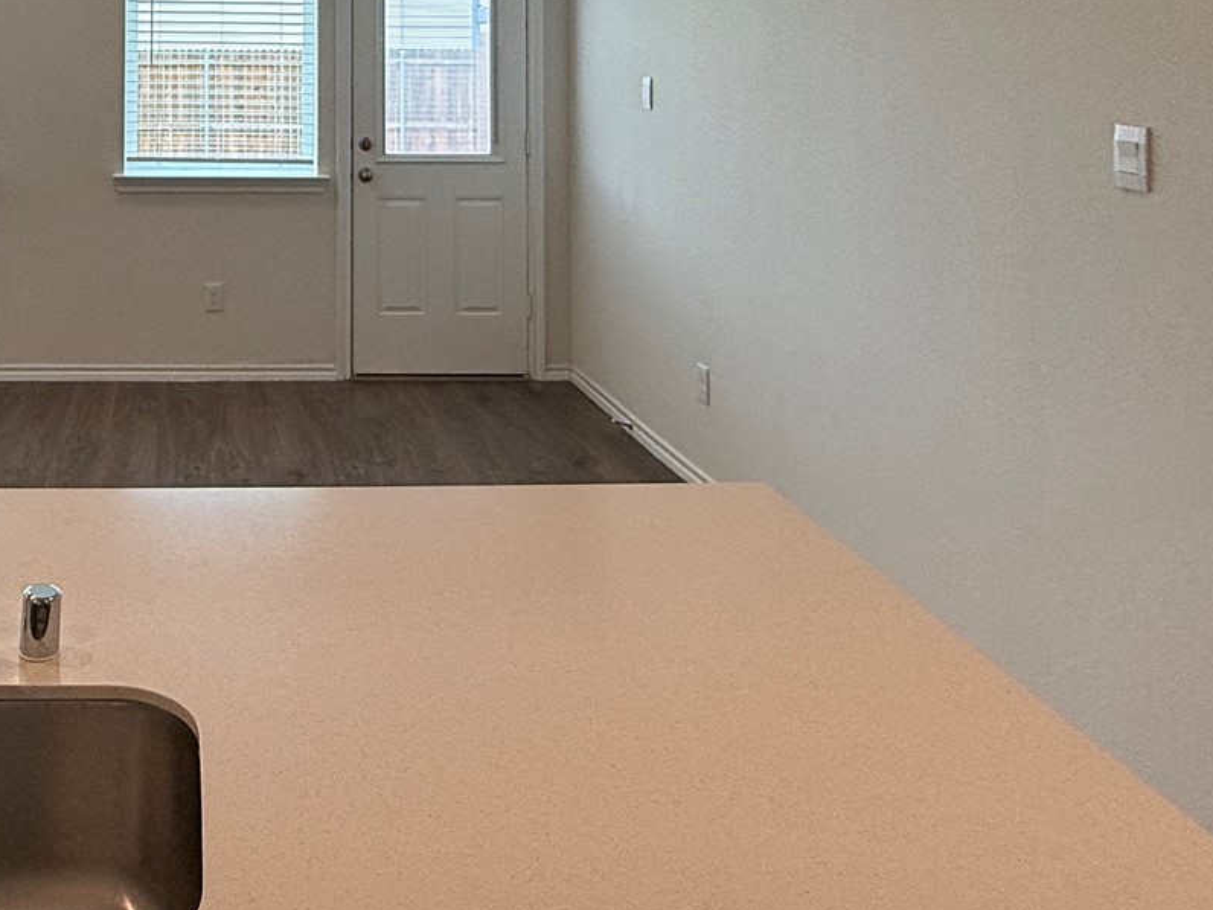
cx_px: 224
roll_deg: -0.7
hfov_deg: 48.2
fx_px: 1261
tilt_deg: +2.9
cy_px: -9
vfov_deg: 35.7
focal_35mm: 36
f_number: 2.2
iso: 64
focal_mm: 2.22
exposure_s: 1/163
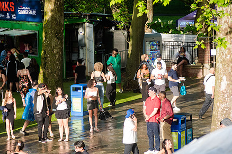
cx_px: 100
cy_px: 89
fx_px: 1450
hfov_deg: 9.1
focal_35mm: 225
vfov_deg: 6.1
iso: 1000
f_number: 4
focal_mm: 170
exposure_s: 1/2000
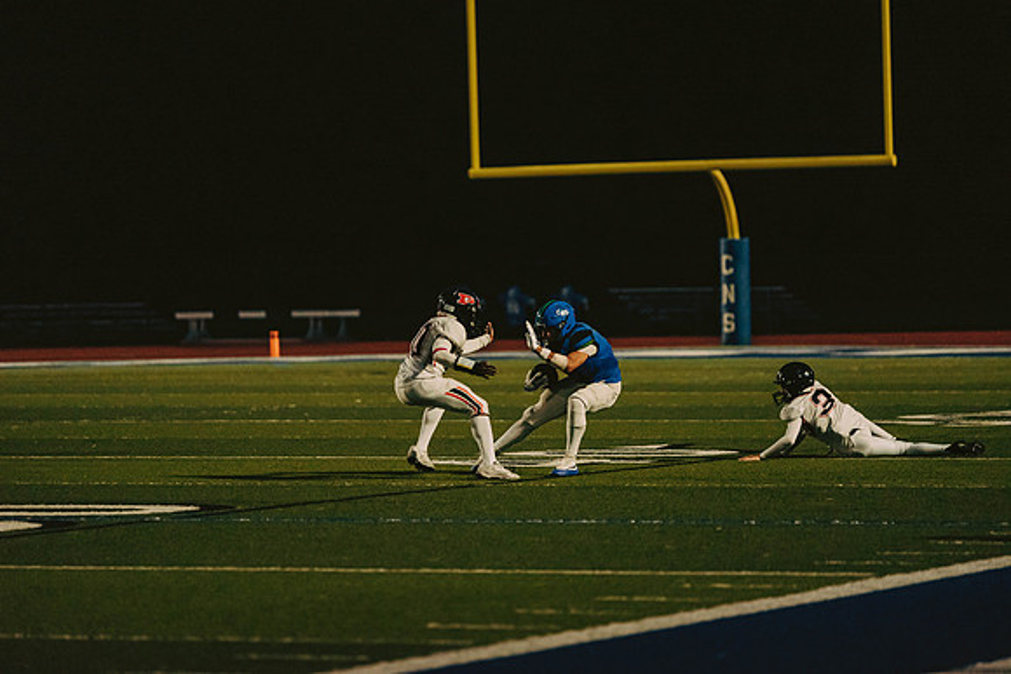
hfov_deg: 10.3
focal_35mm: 200
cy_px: 337
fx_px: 5618
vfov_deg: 6.9
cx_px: 506
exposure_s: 1/1600
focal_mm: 200
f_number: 2.8
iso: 2500
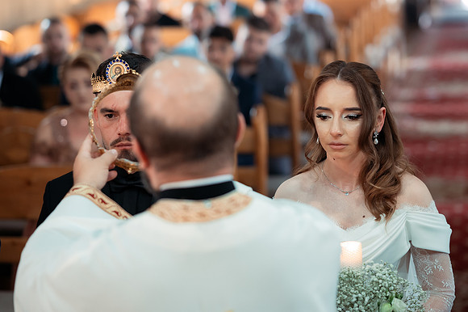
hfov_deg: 21.0
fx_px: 1262
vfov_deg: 14.1
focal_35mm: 97
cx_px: 267
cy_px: 134
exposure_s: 1/320
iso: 1600
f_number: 2.2
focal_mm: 85
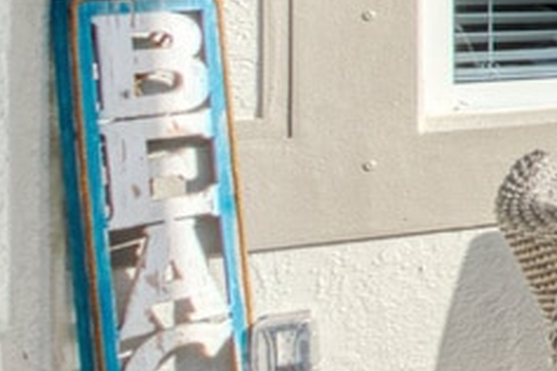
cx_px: 1384
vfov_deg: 17.2
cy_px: -70
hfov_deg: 14.5
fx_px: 1176
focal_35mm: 76
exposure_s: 1/400
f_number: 8
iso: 400
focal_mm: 10
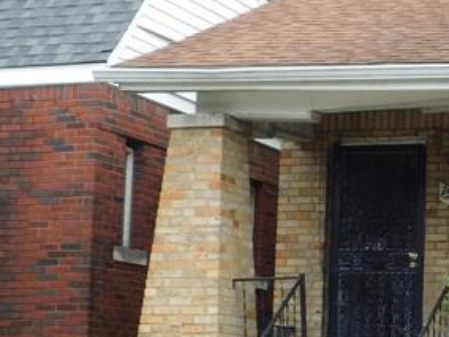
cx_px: 667
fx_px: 1686
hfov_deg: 14.2
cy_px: 222
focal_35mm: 130
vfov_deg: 11.4
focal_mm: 6.3
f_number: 3.5
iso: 125
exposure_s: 1/400
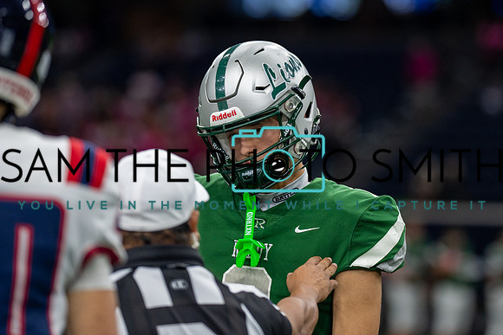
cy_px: 110
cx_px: 296
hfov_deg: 11.2
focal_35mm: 183
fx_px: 2555
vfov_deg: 7.5
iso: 800
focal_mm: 135
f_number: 1.8
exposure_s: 1/1250
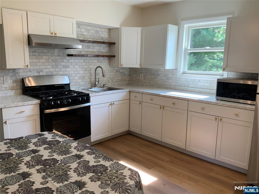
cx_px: 130
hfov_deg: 61.7
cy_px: 97
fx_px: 217
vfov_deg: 48.2
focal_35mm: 29
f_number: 1.8
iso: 50
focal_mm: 3
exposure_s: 1/120
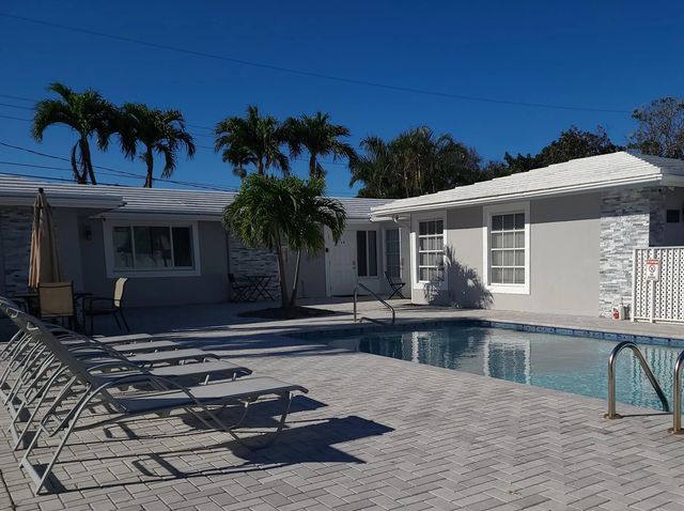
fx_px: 513
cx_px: 342
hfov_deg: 67.4
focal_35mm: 26
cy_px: 256
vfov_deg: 52.9
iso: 40
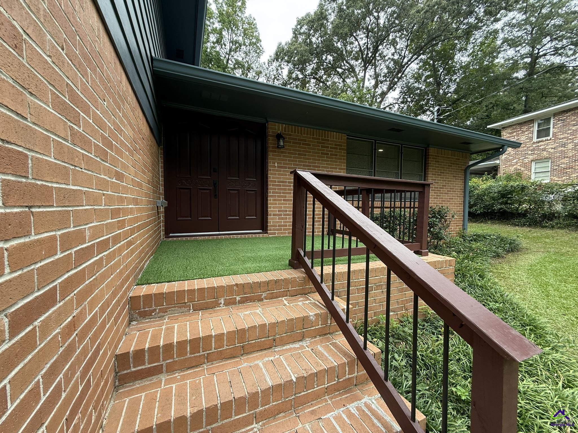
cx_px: 289
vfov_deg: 85.7
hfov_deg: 102.1
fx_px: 234
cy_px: 216
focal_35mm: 14
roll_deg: -1.0
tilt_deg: -2.0
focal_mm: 2.22
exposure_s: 1/120
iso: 50
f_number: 2.2
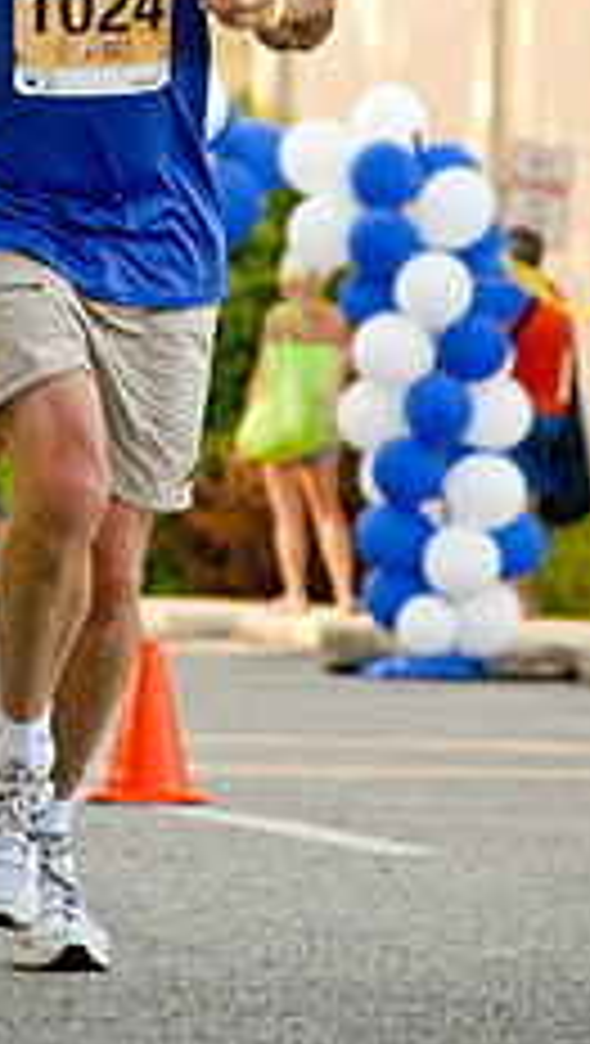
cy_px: 122
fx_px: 10566
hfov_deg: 3.2
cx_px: 115
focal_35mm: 381
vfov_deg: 5.7
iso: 800
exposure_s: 1/320
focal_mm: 125
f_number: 5.6
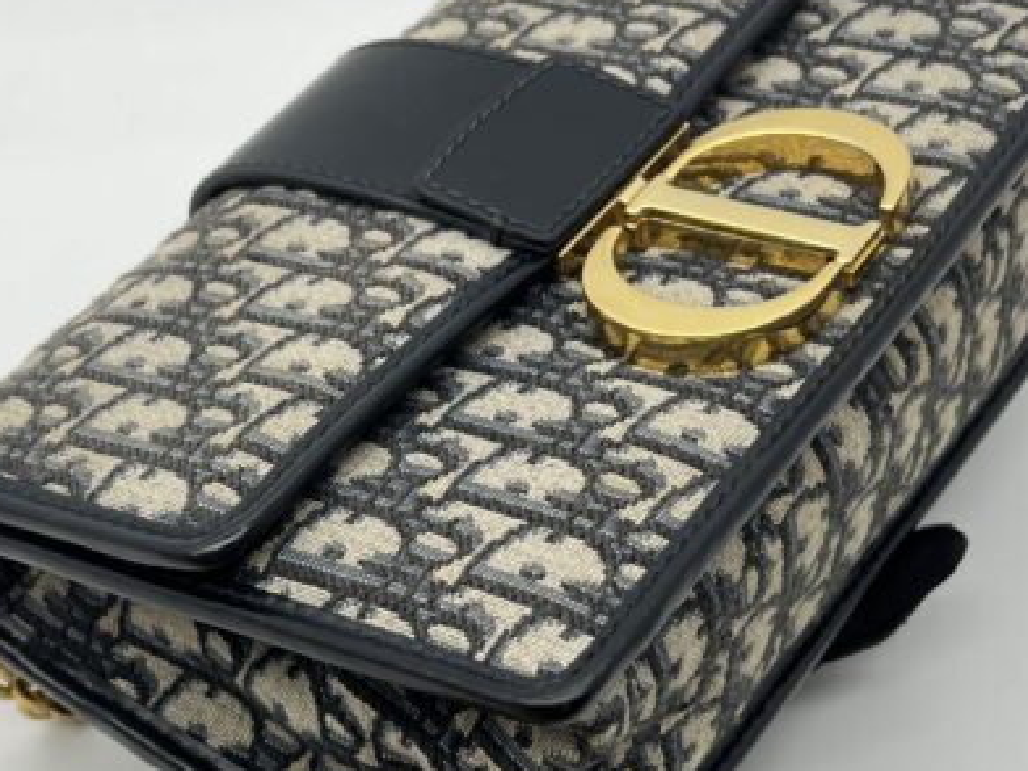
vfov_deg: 21.5
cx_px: 490
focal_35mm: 68
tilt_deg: -46.1
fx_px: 2019
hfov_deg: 28.6
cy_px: 553
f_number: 1.5
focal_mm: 5.7
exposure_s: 1/100
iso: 32
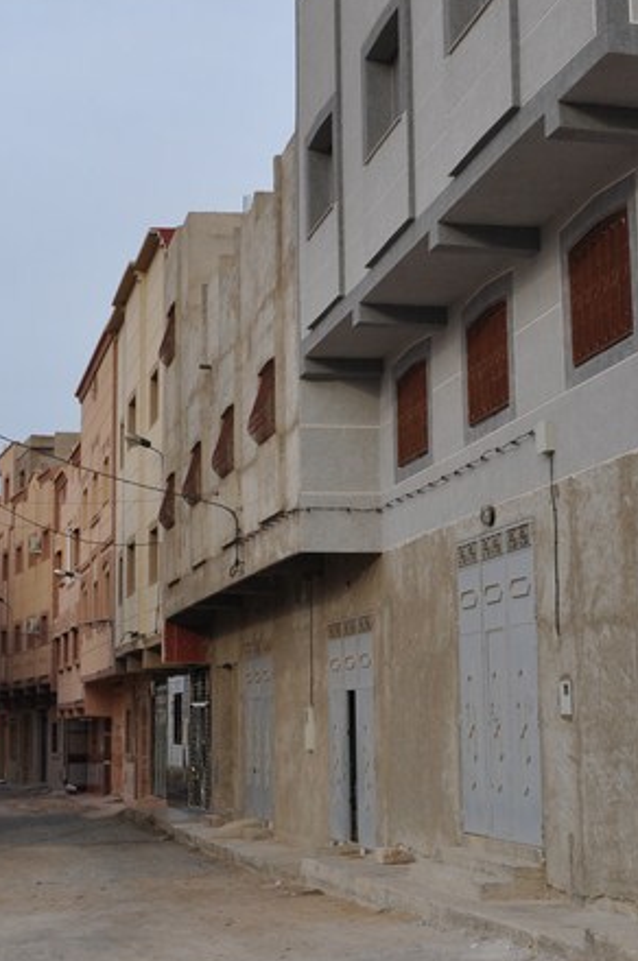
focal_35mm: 68
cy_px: 354
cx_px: 256
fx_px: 1813
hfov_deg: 19.9
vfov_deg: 29.6
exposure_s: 1/200
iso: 200
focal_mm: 26
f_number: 7.1
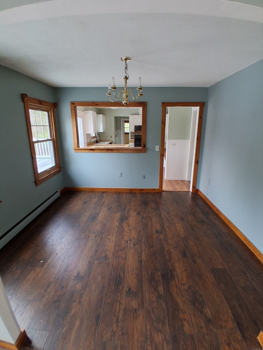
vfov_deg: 91.0
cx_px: 132
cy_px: 175
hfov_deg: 74.7
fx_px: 172
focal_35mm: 17
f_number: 2.2
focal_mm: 1.4
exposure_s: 1/40
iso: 125
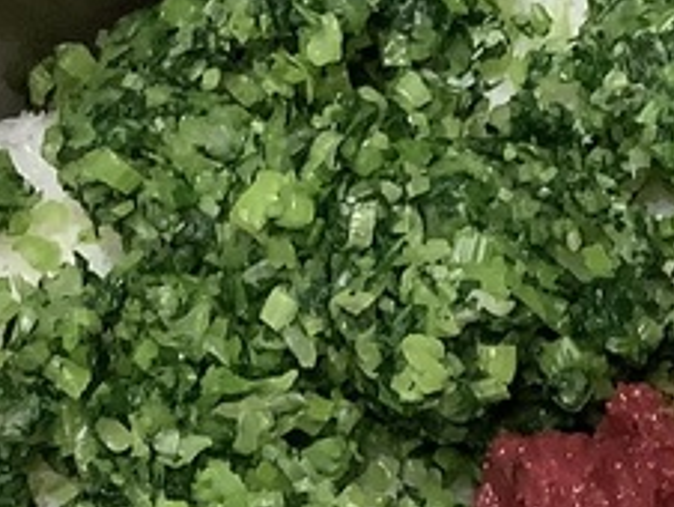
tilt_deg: -75.8
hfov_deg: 14.3
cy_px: 635
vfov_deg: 10.6
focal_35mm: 137
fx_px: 2670
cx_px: 561
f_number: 2.4
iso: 125
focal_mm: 3.3
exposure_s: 1/60
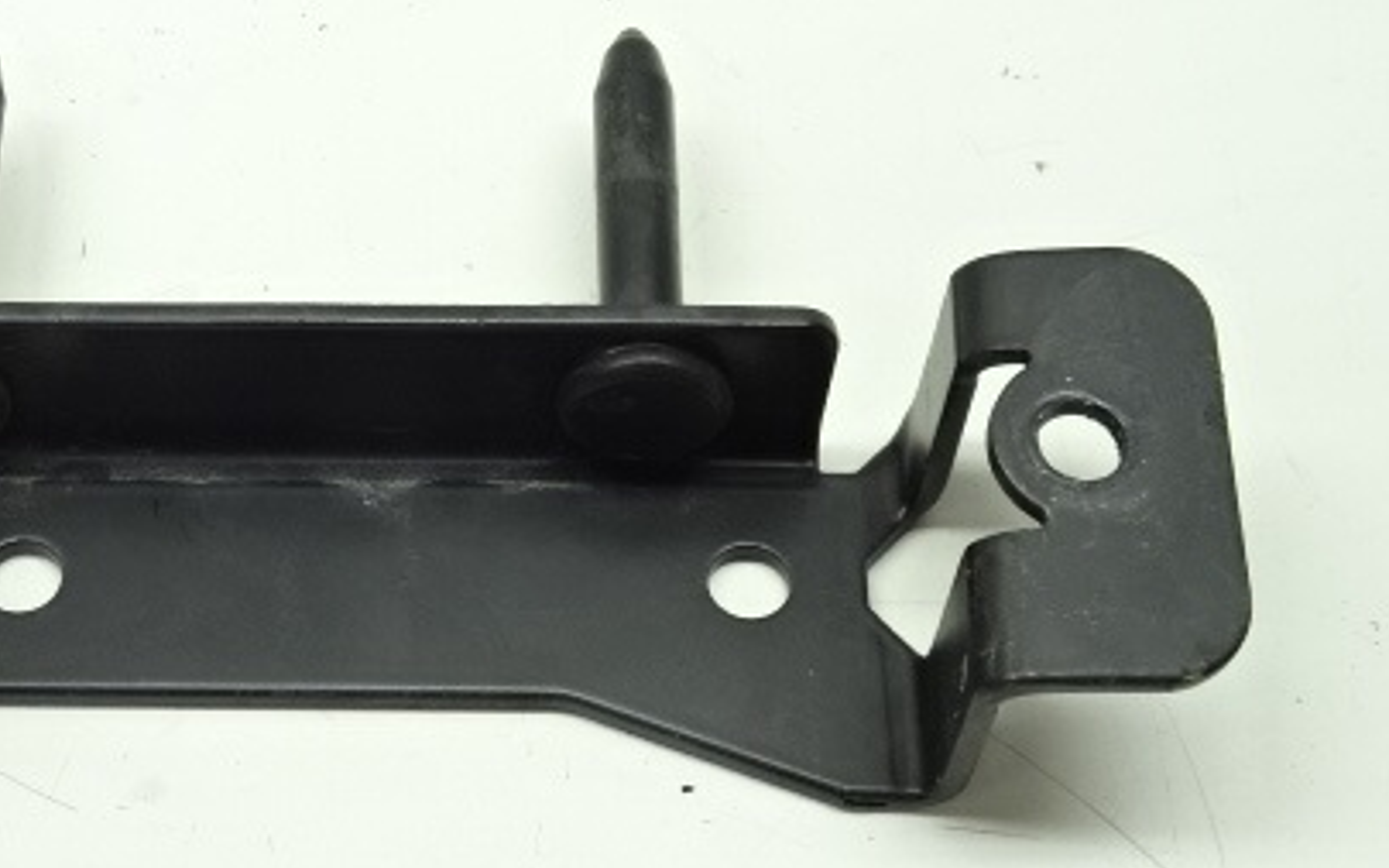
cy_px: 436
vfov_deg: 19.4
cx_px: 326
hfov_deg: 30.1
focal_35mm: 67
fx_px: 2536
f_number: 4
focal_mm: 6.8
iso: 160
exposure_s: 1/40
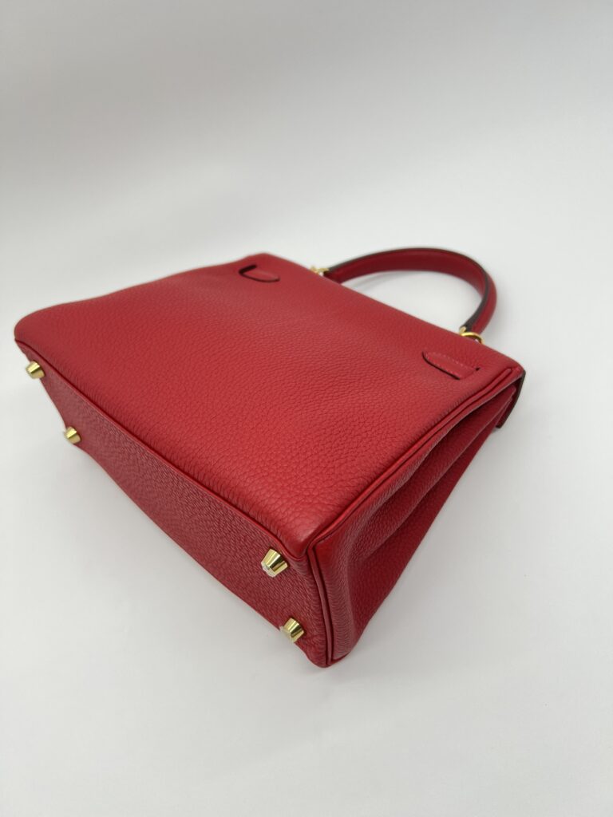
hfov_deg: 53.1
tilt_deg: -47.2
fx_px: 614
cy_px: 408
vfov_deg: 67.3
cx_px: 306
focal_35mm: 26
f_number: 1.5
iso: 32
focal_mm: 5.7
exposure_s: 1/112
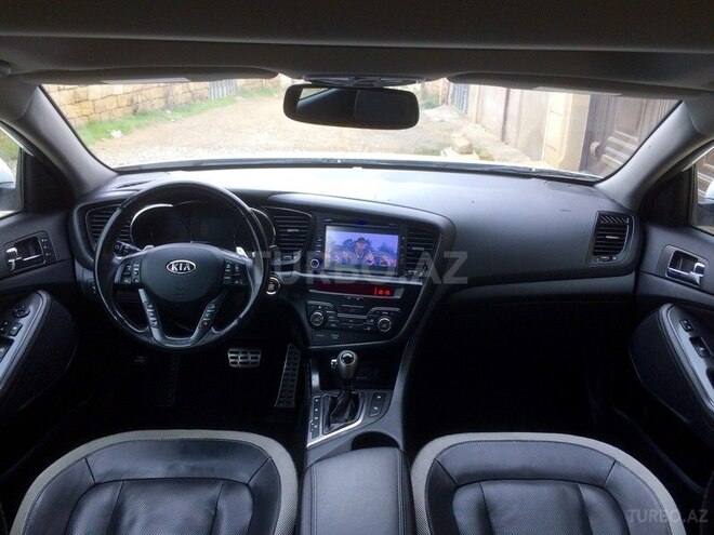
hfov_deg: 61.7
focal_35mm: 29
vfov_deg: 48.2
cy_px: 268
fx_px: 598
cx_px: 357
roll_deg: -2.2
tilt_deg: -20.0
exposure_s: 1/50
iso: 40
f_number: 2.2
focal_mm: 4.15
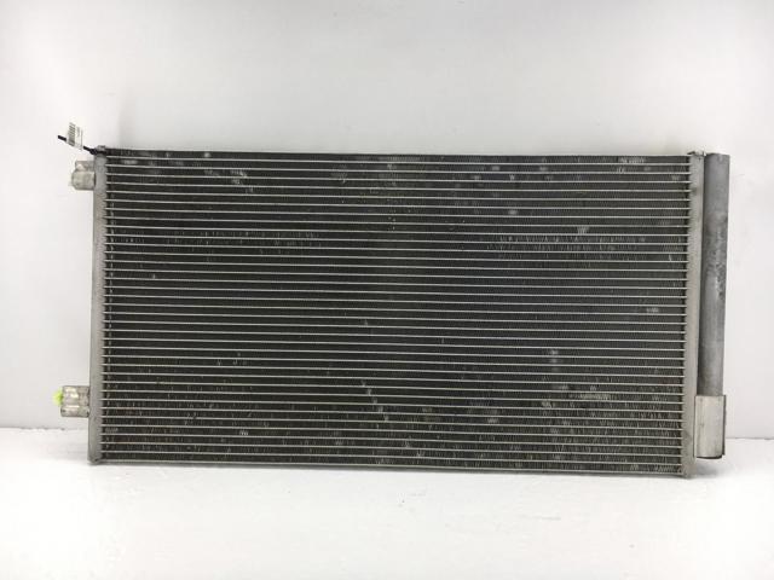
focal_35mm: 29
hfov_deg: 61.7
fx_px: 648
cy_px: 290
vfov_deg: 48.2
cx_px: 387
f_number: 2.2
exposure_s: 1/196
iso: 25
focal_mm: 4.15
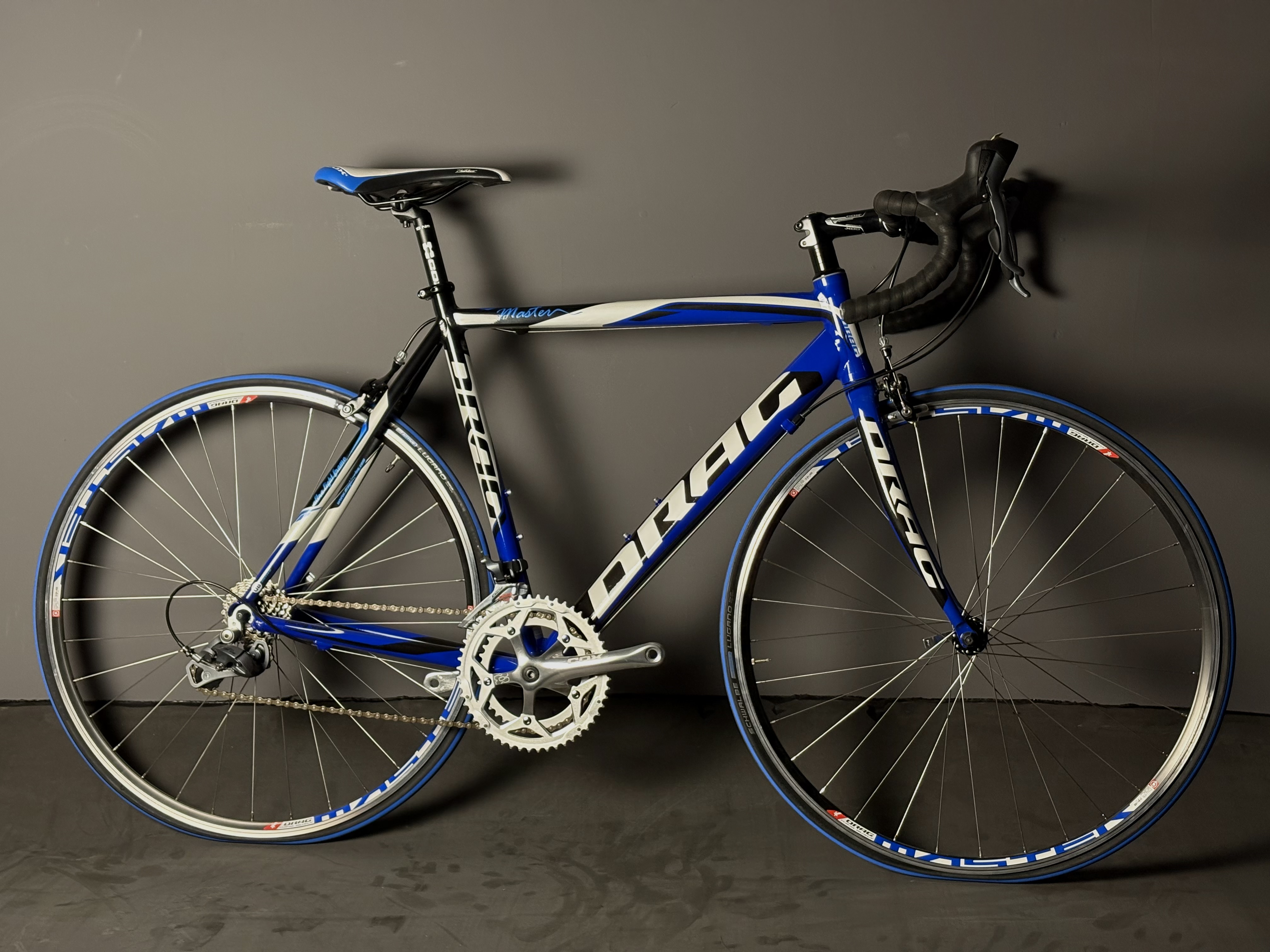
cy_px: 476
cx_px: 635
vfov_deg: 28.0
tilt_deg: -7.5
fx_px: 1908
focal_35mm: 52
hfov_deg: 36.8
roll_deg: +0.1
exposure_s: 1/50
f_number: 1.6
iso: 160
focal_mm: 5.96
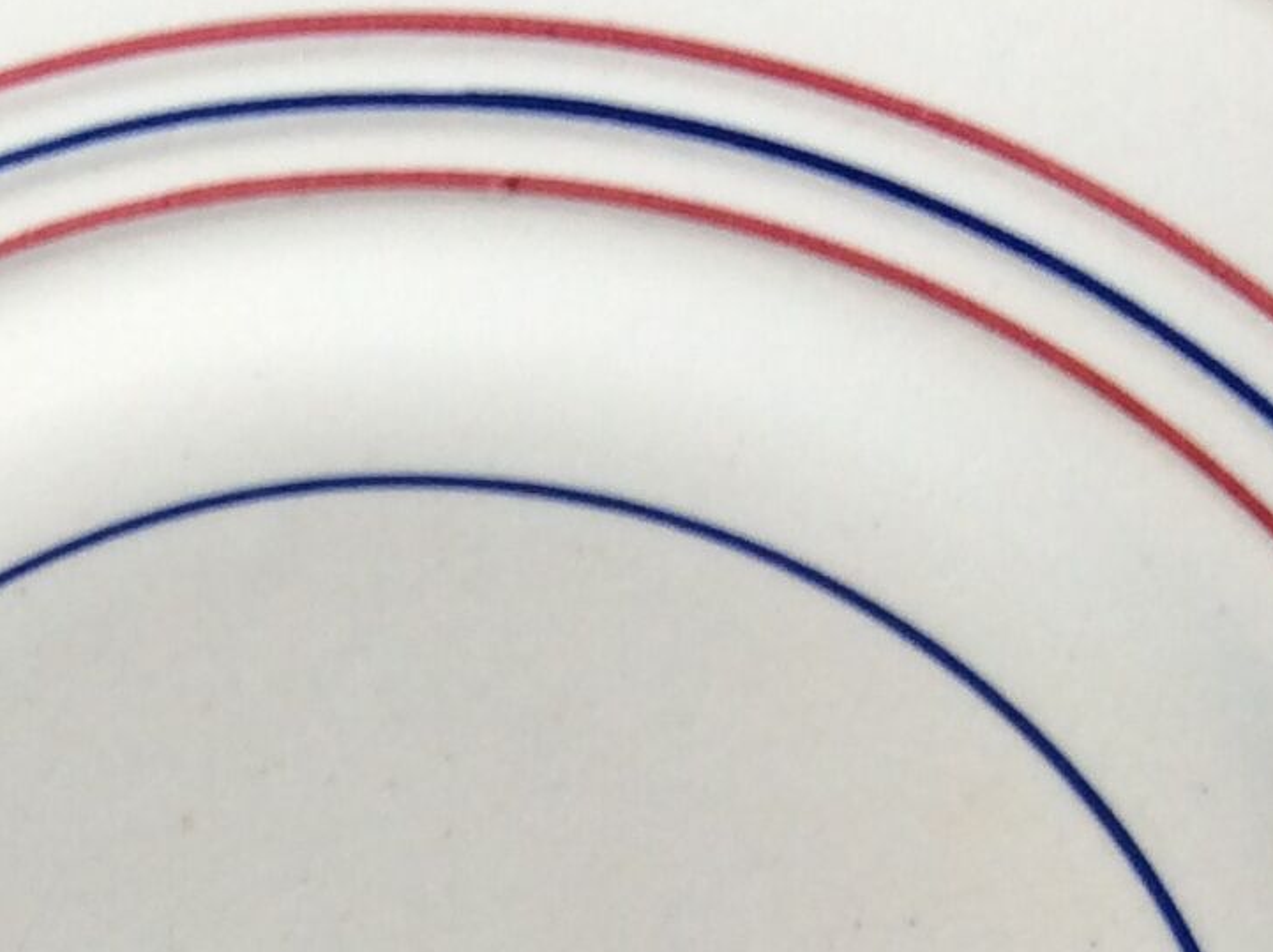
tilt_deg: -74.1
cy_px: 1362
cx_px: 251
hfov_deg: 17.0
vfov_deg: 12.3
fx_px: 4224
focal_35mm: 115
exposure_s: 1/25
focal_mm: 3.3
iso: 40
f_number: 2.4
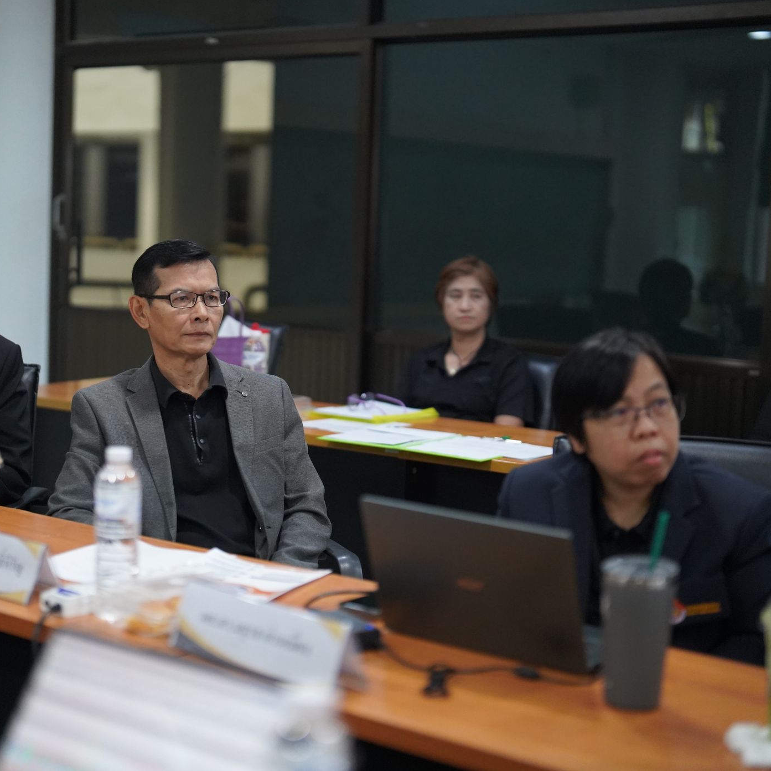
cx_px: 273
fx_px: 1613
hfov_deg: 26.8
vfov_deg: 26.9
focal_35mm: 64
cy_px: 384
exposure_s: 1/2500
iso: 4000
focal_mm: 50
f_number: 1.2
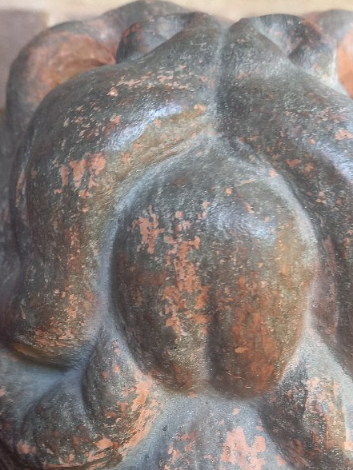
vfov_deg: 36.1
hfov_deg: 28.2
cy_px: 381
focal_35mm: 51
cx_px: 254
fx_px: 693
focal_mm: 4.65
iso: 200
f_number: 1.8
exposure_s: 1/50
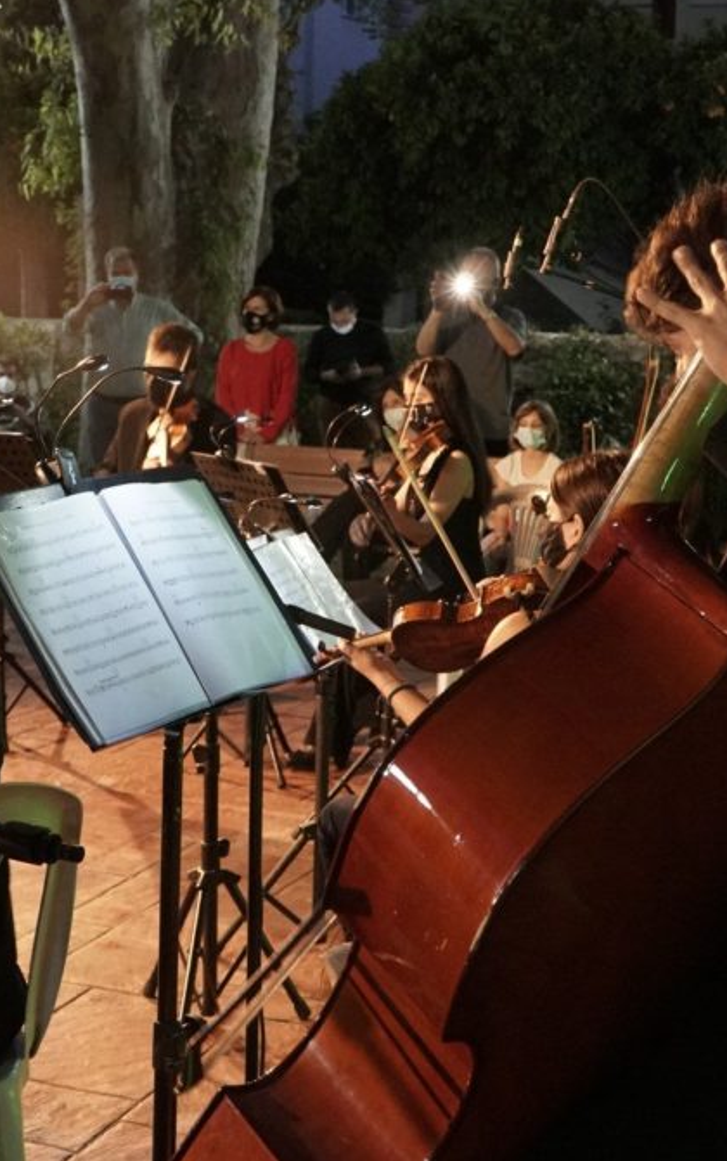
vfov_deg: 36.3
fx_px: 1773
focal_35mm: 56
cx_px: 284
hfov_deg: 23.1
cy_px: 578
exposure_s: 1/20
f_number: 5
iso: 4000
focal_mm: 24
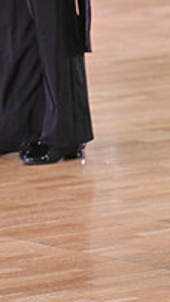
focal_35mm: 367
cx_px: 148
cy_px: -76
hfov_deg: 3.3
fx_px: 2934
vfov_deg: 5.8
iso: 3200
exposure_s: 1/400
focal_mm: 122
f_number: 4.5
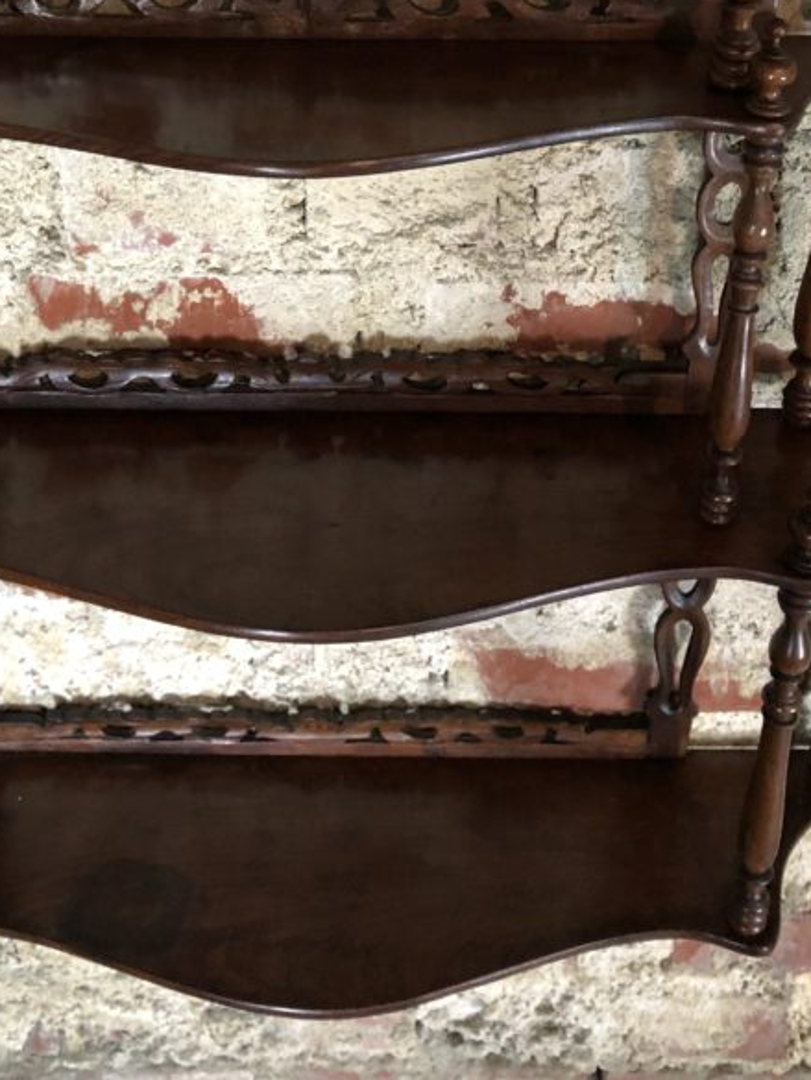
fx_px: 1530
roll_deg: +1.1
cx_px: 329
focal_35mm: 49
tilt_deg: -24.1
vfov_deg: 37.0
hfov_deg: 29.6
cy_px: 155
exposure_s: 1/13
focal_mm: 4
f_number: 1.8
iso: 100
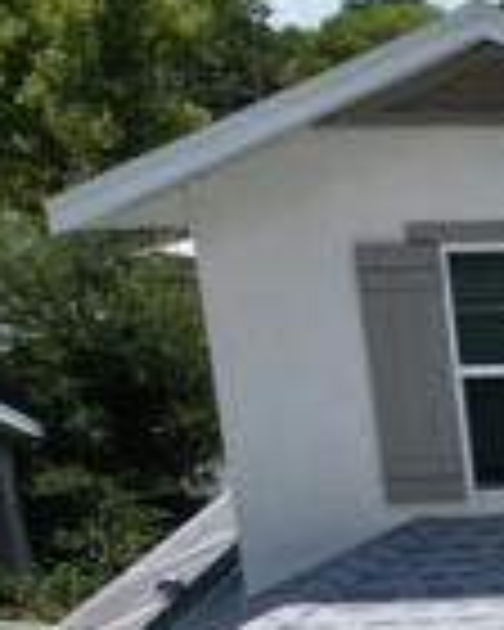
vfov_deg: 17.1
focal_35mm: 107
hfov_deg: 12.5
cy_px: 760
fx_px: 1995
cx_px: 1040
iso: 160
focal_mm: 6.72
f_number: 1.7
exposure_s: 1/4000
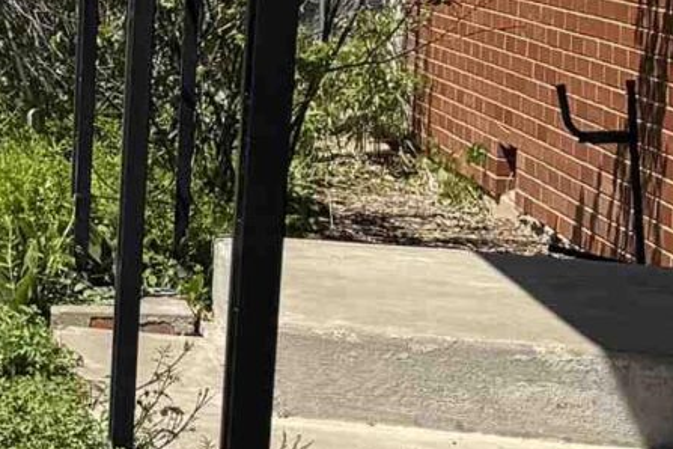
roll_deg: -2.2
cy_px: -86
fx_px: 2673
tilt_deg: -1.9
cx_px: -1189
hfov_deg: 10.9
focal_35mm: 143
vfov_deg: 9.5
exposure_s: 1/4049
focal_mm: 6.76
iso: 80
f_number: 1.78
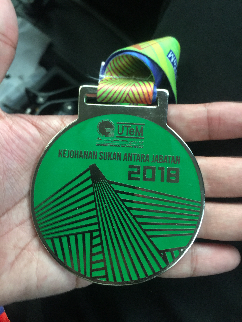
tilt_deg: -80.3
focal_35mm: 29
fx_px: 270
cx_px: 121
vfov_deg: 61.7
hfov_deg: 48.2
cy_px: 161
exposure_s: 1/17
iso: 125
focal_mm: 4.15
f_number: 2.2
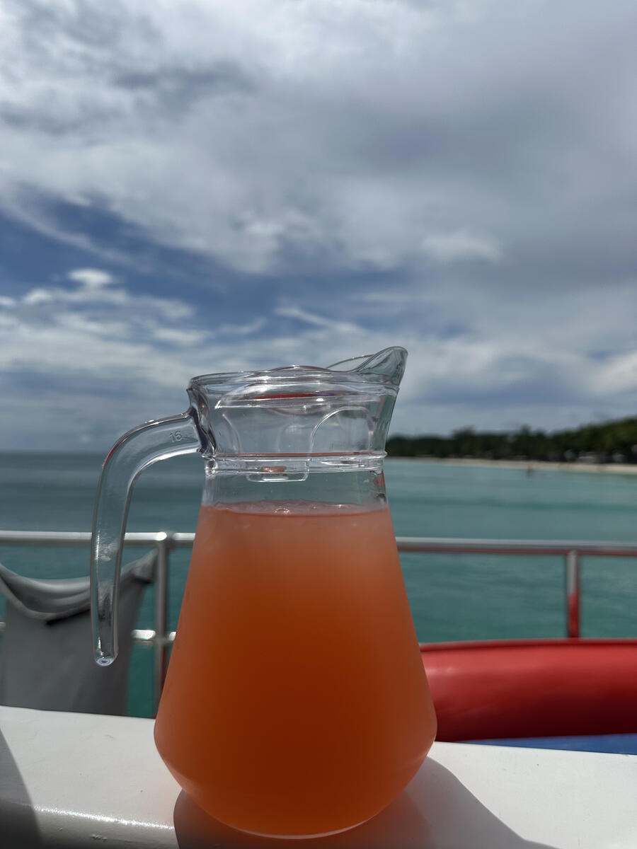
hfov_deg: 56.8
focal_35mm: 24
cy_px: 424
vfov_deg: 71.6
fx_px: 589
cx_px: 318
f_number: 1.78
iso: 80
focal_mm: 6.86
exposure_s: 1/13699
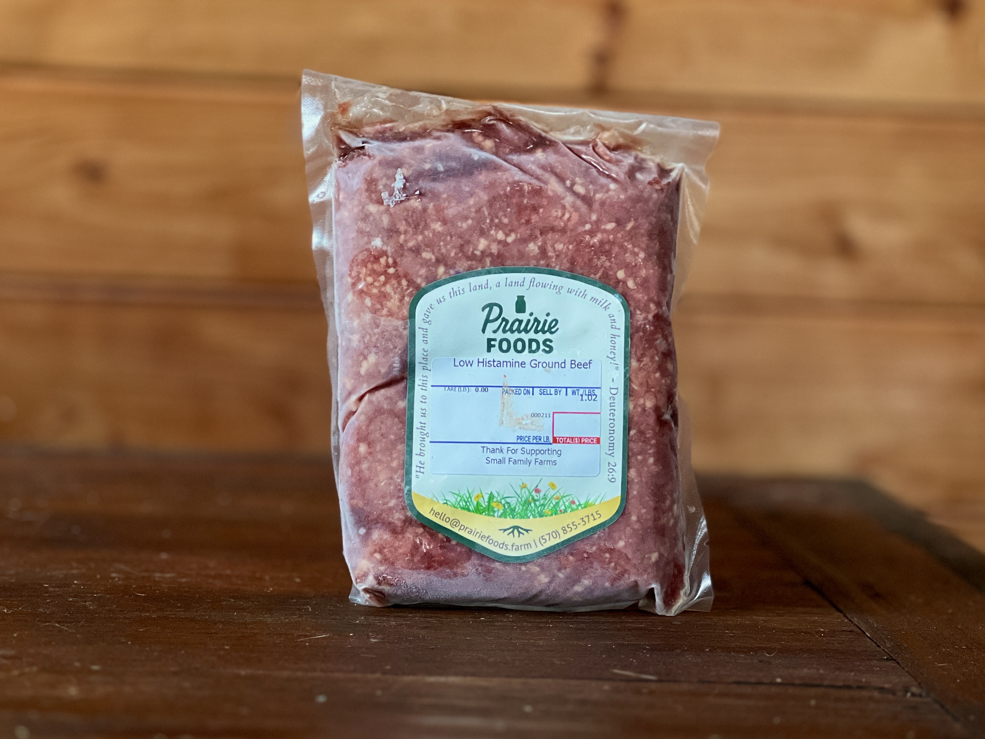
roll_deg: -2.0
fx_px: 2191
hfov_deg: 25.3
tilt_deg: -6.8
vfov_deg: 19.1
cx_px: 492
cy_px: 370
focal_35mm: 77
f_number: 2.8
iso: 250
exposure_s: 1/40
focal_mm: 9
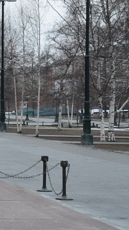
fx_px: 851
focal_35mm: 140
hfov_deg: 7.6
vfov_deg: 15.3
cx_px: -252
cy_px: 120
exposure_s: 1/80
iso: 200
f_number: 9
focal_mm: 26
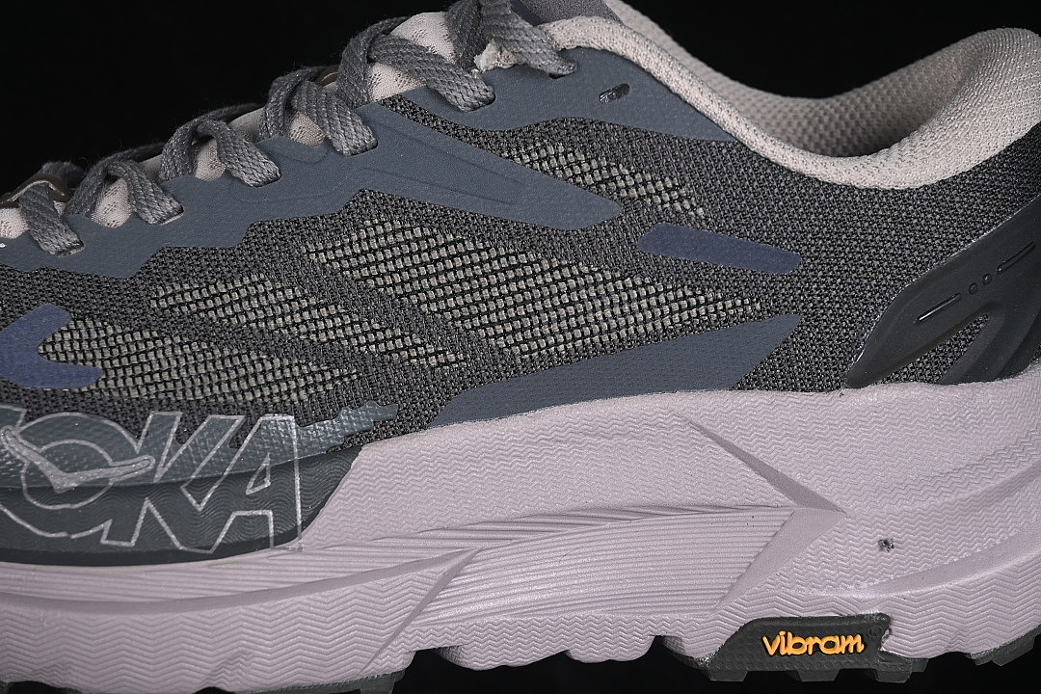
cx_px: 520
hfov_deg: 27.0
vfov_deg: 18.2
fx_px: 2169
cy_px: 347
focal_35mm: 75
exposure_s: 1/80
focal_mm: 50
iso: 160
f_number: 7.1
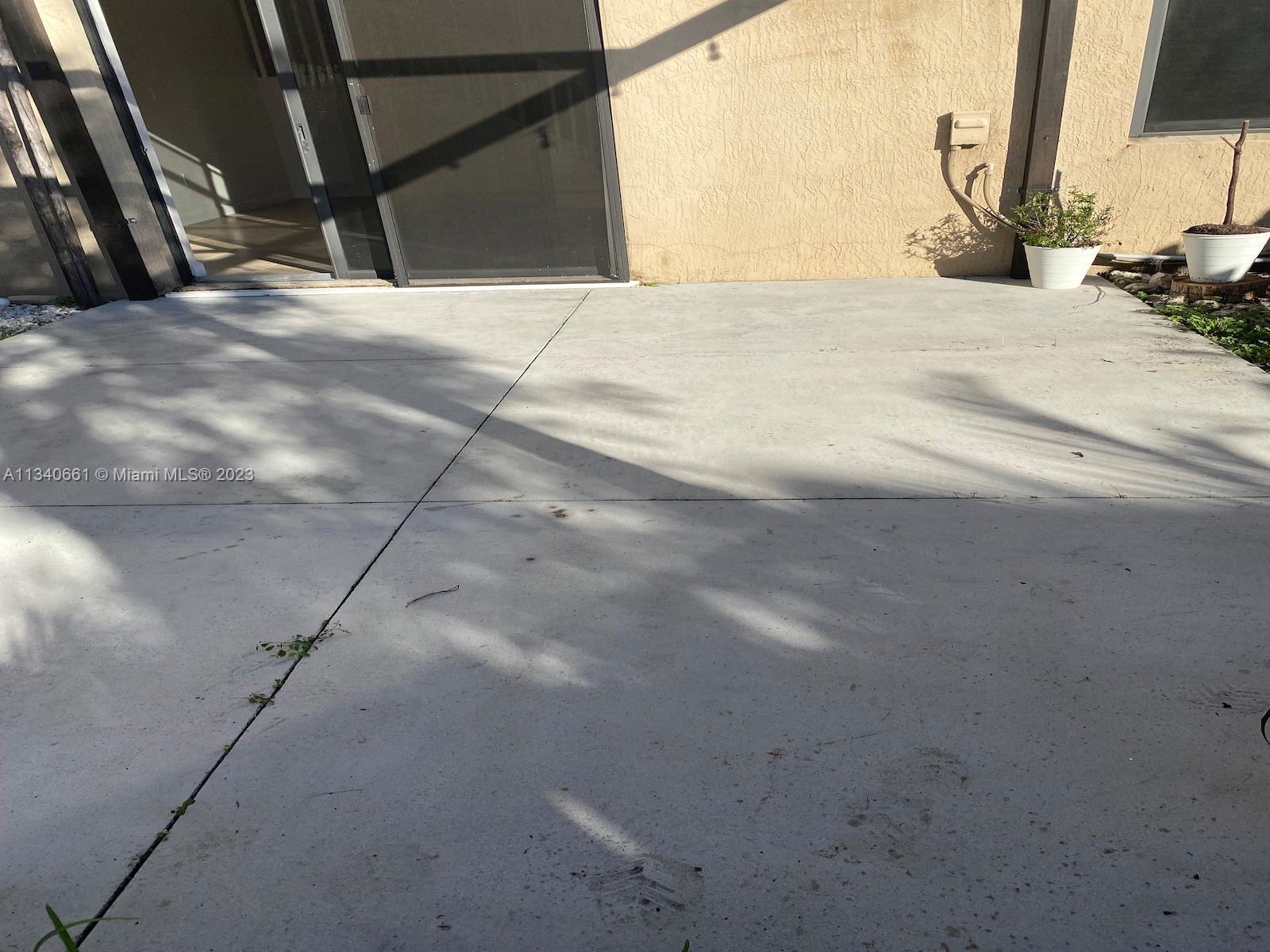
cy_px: 476
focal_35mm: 26
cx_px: 635
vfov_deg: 53.1
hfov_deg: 67.3
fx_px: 954
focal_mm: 4.25
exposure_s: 1/2967
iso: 32
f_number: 1.8
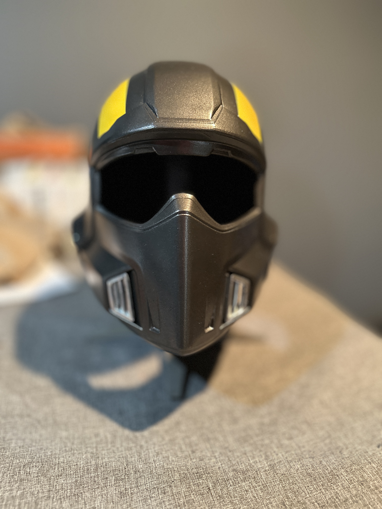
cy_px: 254
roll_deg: -3.3
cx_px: 191
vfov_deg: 71.6
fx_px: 353
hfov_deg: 56.8
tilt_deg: -19.3
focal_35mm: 24
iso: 1000
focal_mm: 6.86
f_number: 1.78
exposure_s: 1/30
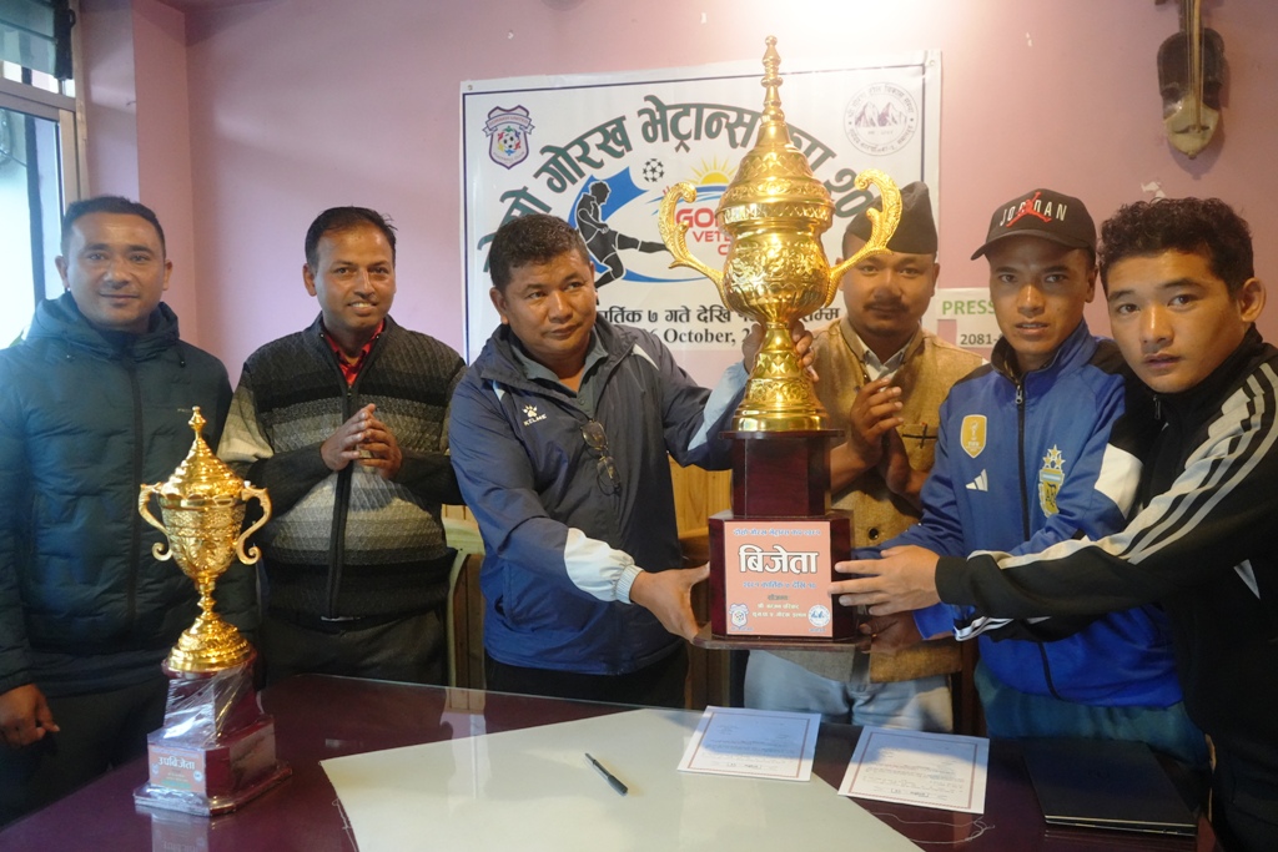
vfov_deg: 45.0
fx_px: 1030
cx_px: 639
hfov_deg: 63.7
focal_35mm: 29
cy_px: 426
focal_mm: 29
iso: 8000
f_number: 4
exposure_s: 1/160
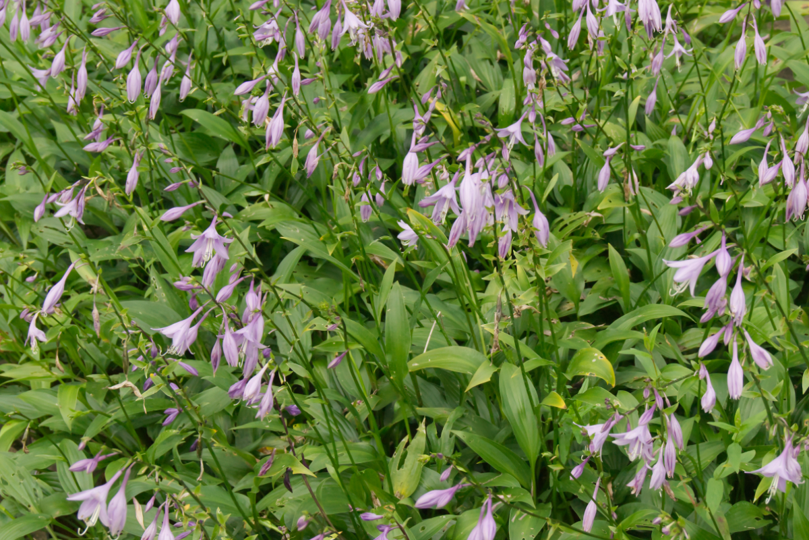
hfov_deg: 24.6
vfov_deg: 16.6
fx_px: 1854
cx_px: 404
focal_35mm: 82
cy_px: 270
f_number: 11
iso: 2500
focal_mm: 55
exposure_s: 1/500
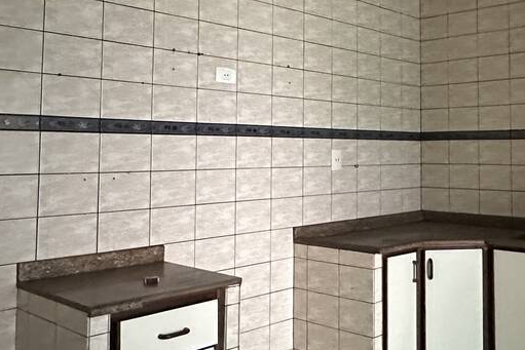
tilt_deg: +3.1
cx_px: 376
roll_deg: -0.2
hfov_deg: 46.1
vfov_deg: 32.4
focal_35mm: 41
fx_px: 598
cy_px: 118
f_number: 2.2
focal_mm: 2.22
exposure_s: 1/41
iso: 1250
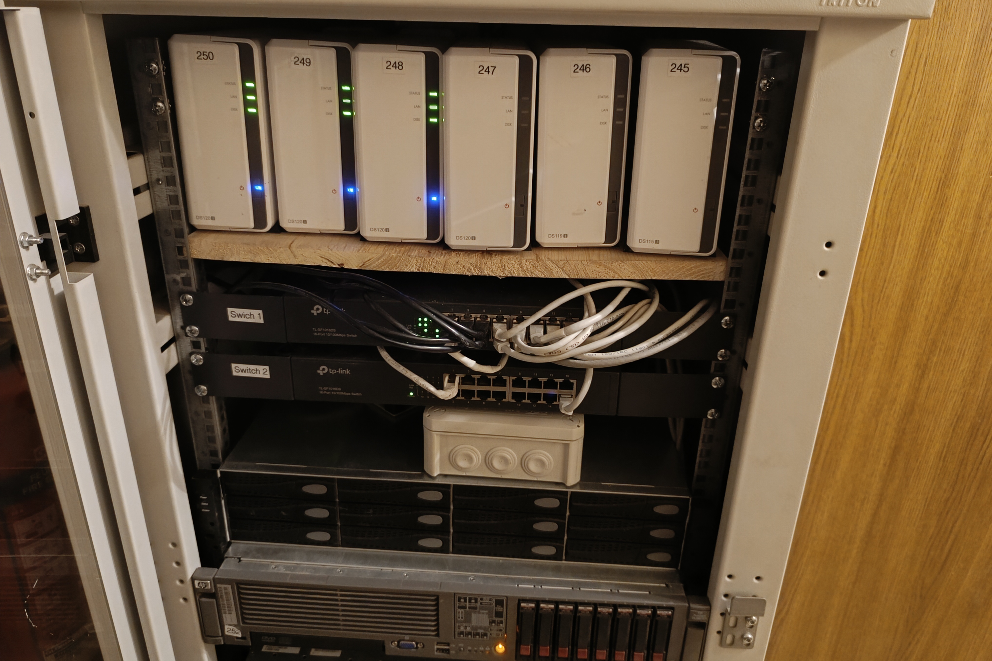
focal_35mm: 25
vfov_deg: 51.2
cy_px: 294
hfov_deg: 71.5
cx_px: 496
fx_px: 689
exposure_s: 1/20
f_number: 1.65
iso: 2700
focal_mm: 6.14
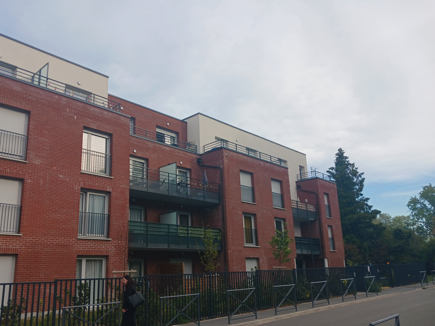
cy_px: 176
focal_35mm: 30
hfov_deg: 59.8
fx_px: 377
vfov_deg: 46.8
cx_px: 197
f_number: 1.8
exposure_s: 1/127
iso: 20
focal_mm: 4
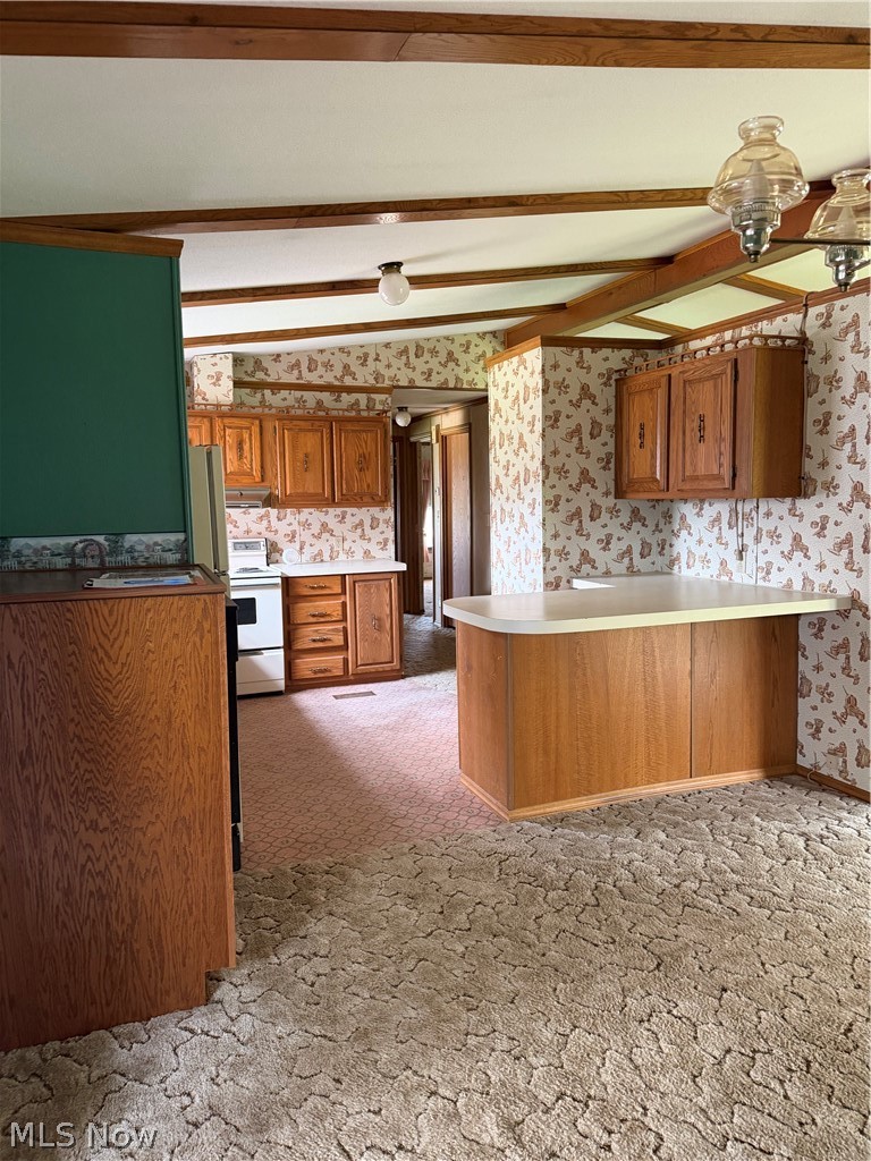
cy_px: 580
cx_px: 436
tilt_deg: -6.0
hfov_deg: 56.8
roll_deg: +0.3
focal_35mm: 24
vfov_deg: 71.6
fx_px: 805
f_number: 1.78
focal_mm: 6.76
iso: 400
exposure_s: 1/60
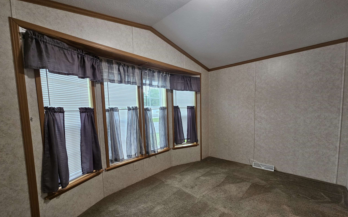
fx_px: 133
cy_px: 119
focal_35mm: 14
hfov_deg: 105.3
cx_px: 172
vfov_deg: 78.4
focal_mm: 2.2
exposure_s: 1/60
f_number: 2.2
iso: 200
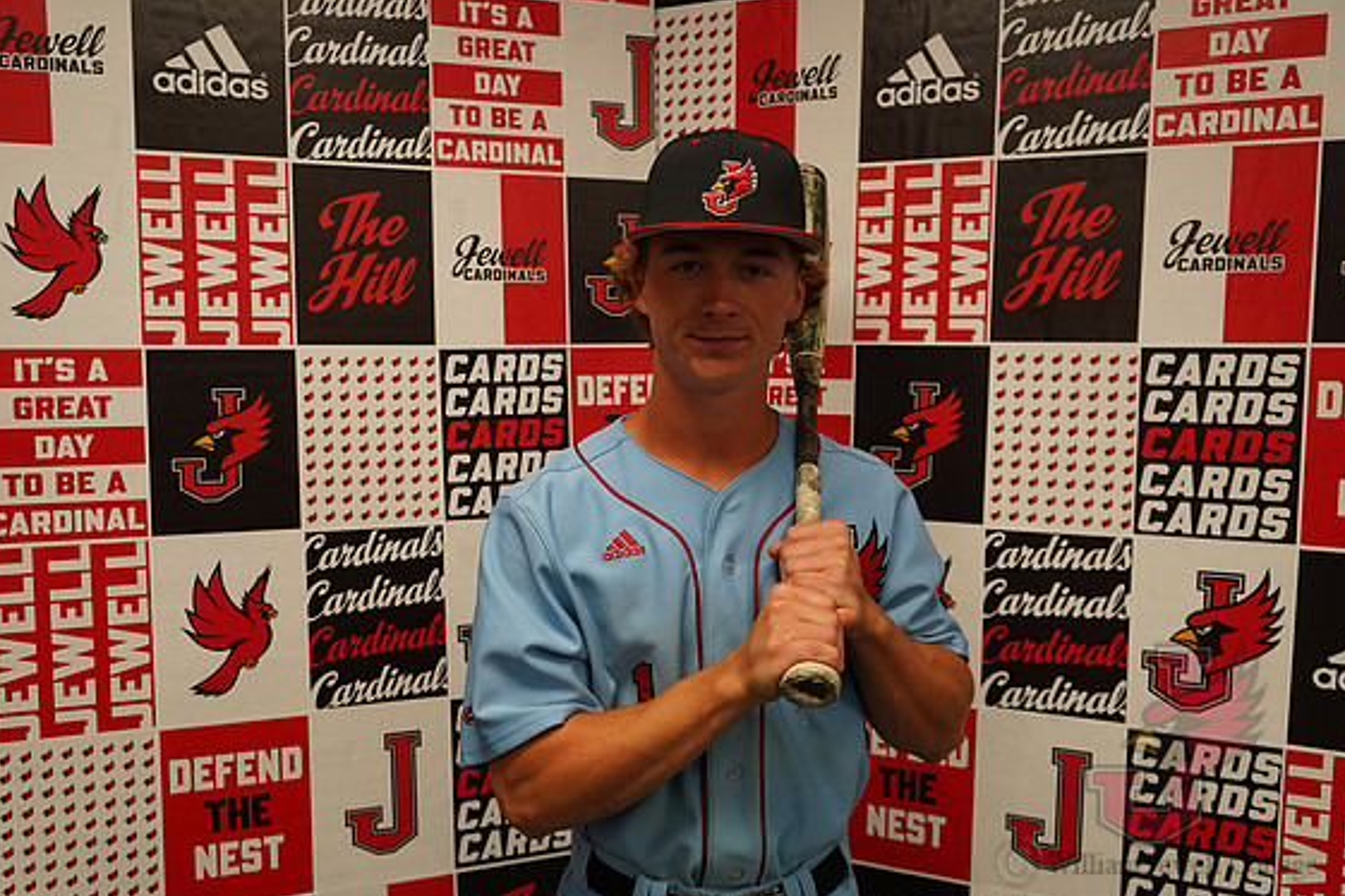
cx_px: 669
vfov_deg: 43.6
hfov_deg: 61.9
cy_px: 456
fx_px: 1121
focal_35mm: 30
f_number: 4
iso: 800
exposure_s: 1/160
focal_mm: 29
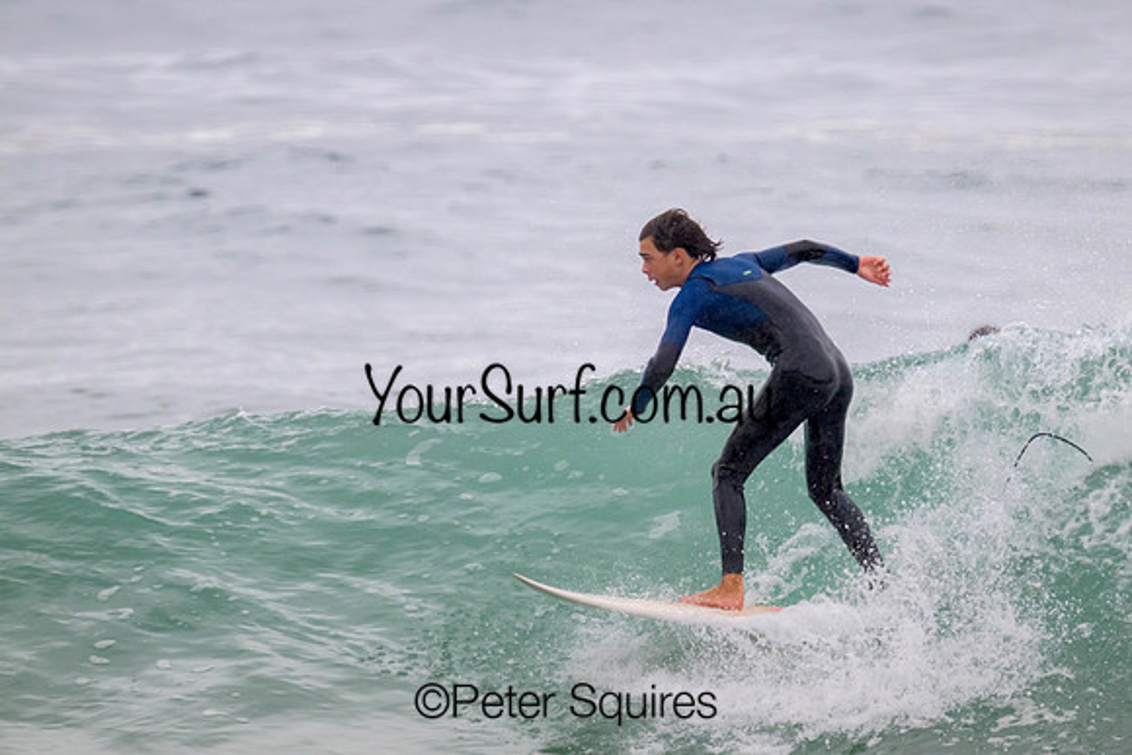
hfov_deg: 2.1
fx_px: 30586
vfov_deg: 1.4
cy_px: 296
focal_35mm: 973
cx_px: 688
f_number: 11
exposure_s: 1/2000
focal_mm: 800
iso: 1400
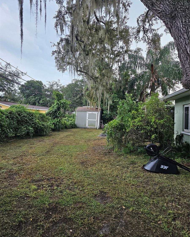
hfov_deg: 58.8
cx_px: 95
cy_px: 112
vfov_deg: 70.2
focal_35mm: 24
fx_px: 169
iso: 125
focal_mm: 6.3
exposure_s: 1/180
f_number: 1.7
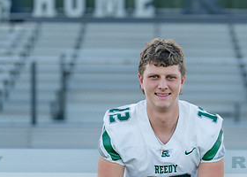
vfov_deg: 12.1
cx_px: 163
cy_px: 143
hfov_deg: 16.9
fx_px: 828
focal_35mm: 118
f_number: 1.2
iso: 100
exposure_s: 1/2000
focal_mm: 50
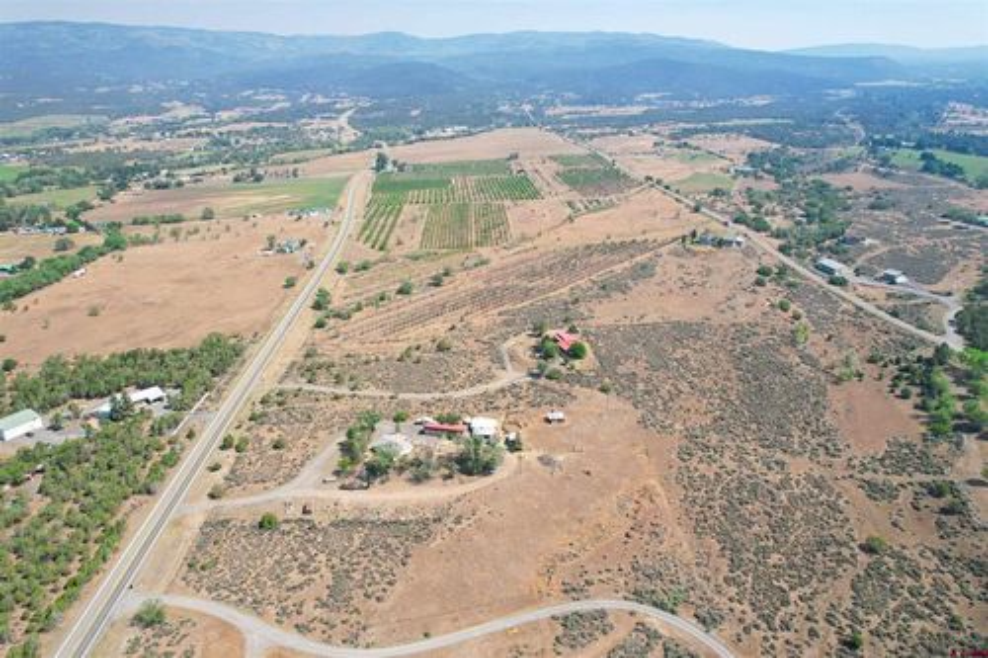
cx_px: 494
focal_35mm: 22
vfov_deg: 57.2
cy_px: 329
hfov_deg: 78.6
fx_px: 604
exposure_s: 1/1500
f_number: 2.8
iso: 100
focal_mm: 8.38
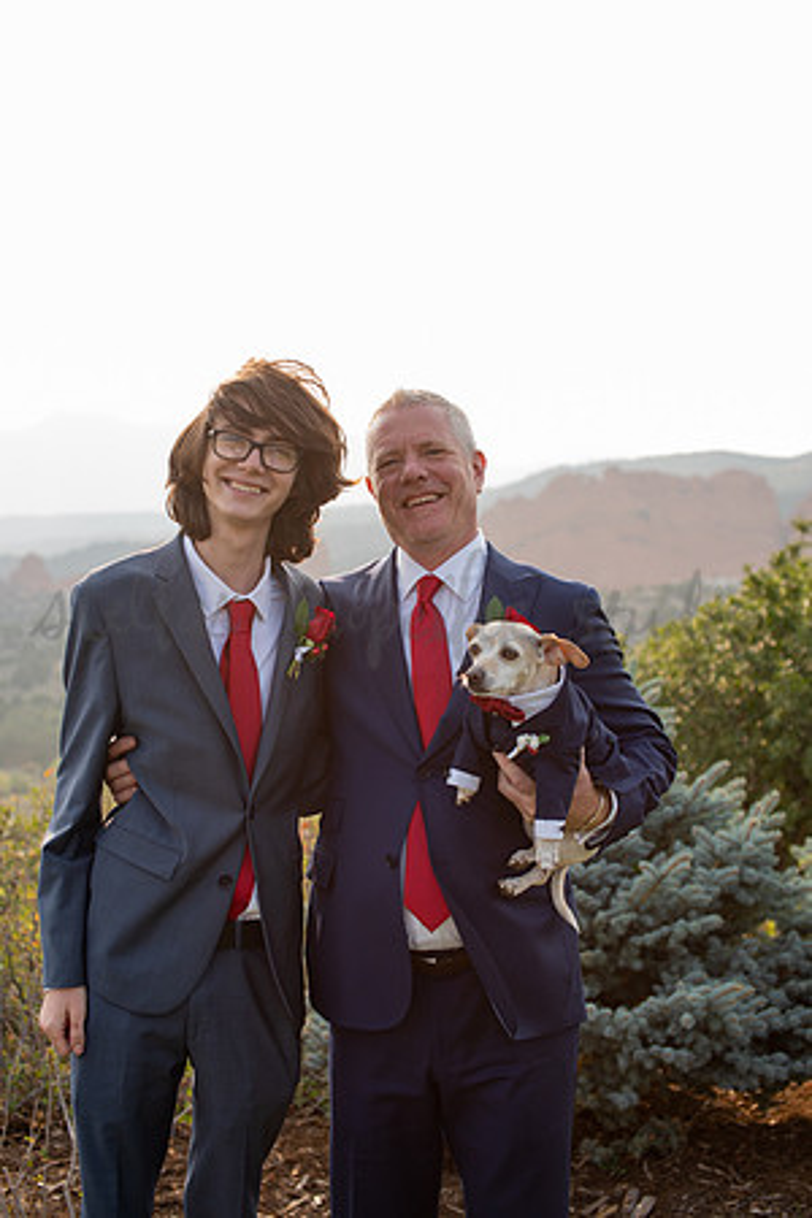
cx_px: 406
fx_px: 1692
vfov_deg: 39.6
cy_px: 609
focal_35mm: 50
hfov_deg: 27.0
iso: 160
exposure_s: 1/400
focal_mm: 50
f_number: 4
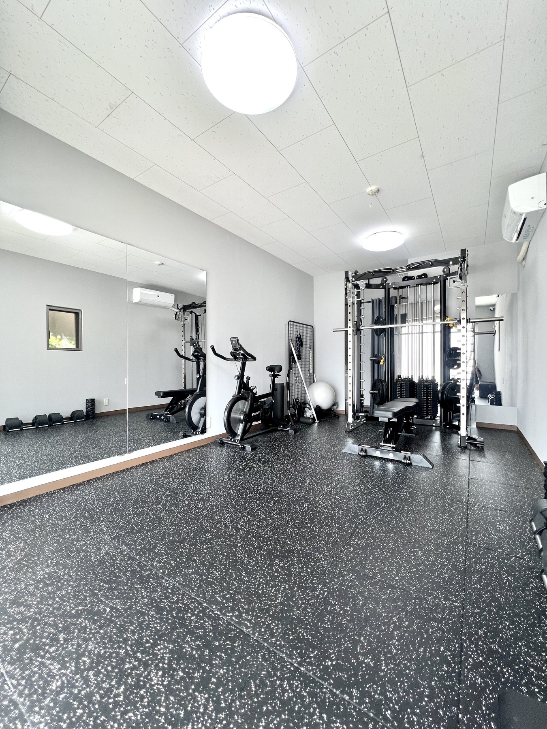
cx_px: 274
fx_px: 274
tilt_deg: -1.0
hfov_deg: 89.9
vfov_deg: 106.2
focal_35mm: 13
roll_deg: +0.3
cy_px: 364
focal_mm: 1.57
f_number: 1.8
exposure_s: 1/100
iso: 100
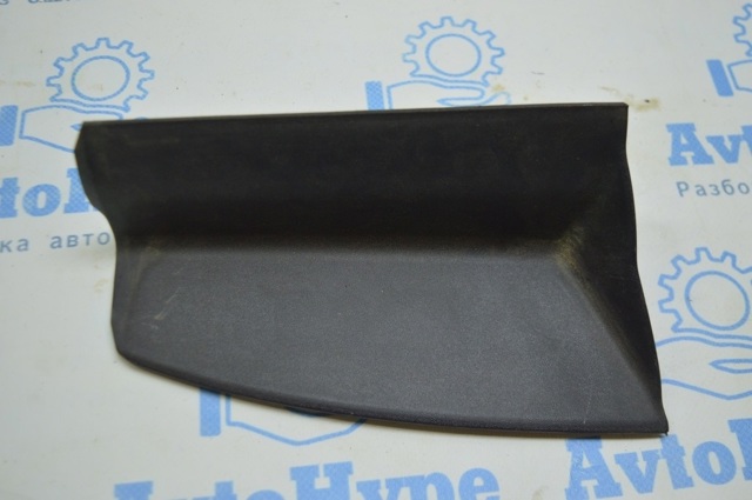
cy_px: 250
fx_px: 845
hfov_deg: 48.0
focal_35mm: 40
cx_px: 376
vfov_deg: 32.9
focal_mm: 27
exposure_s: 1/60
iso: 400
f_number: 4
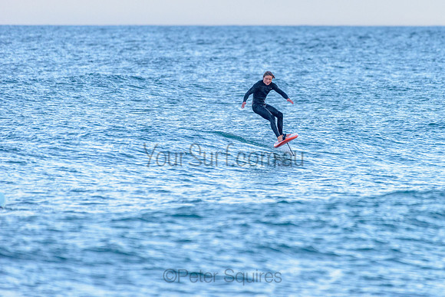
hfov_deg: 3.4
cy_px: 115
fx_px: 7575
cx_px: 273
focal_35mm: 613
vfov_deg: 2.2
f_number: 5.6
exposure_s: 1/2000
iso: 1400
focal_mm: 500
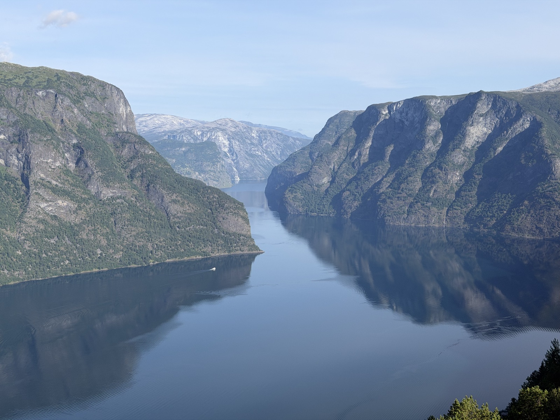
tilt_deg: -5.7
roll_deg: +1.2
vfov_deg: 30.3
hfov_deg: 39.7
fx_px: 777
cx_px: 280
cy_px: 210
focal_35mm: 48
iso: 64
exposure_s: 1/4329
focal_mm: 6.76
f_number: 1.78
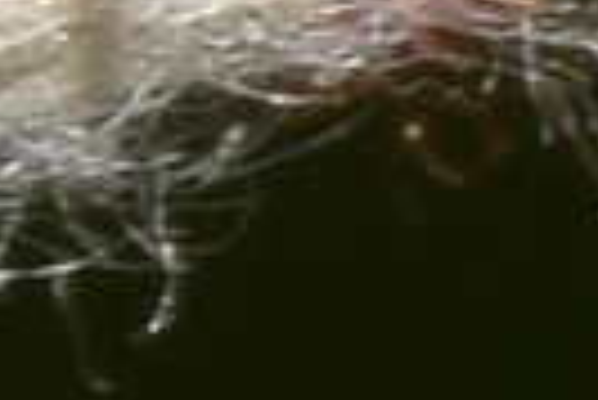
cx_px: 996
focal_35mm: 1514
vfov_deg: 0.9
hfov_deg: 1.4
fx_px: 25176
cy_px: -746
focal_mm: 140
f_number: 13
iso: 100
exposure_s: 1/160
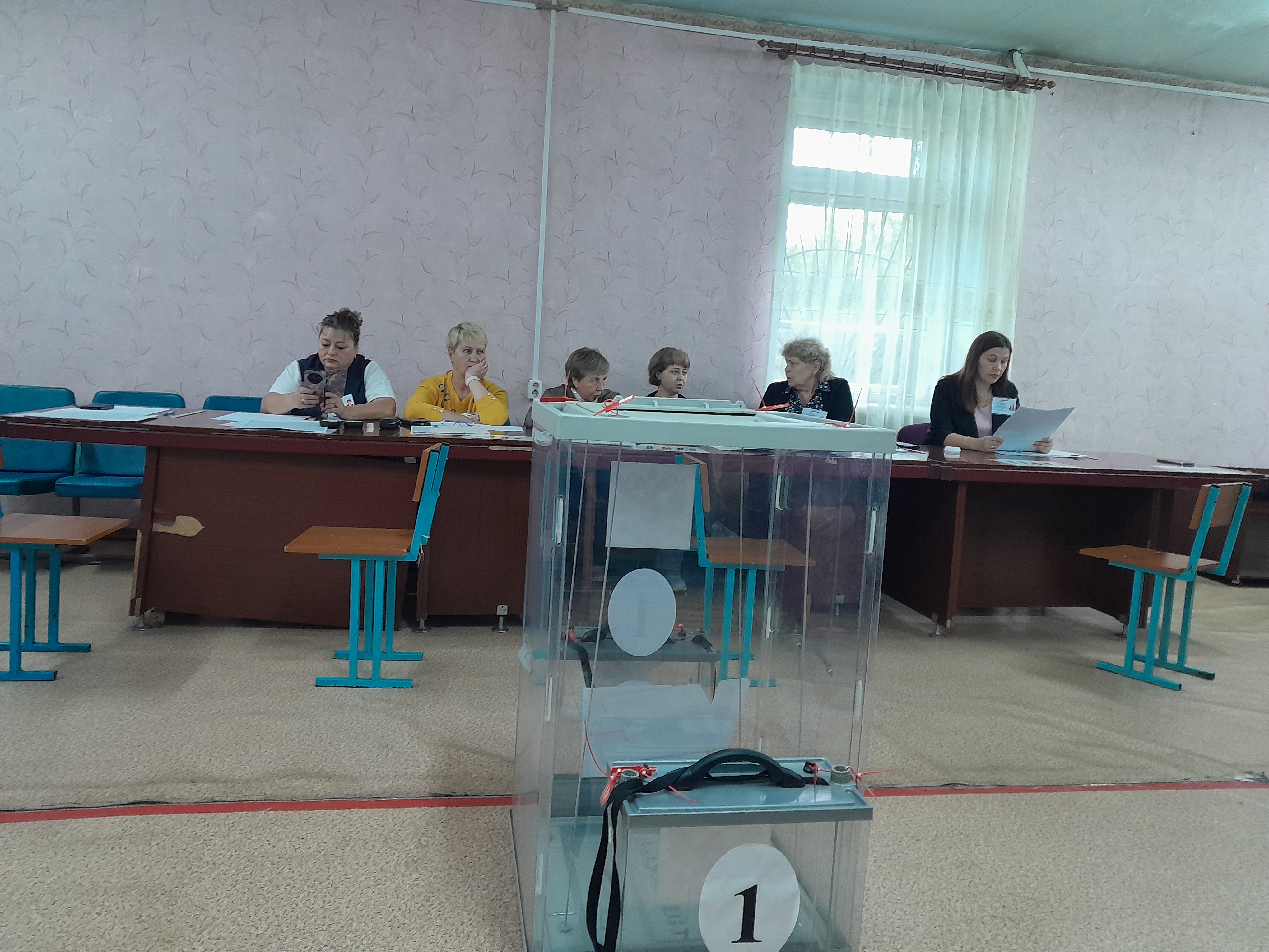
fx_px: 990
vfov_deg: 51.4
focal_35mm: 27
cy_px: 476
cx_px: 634
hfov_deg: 65.3
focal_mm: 4
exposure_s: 1/33
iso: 320
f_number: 1.8
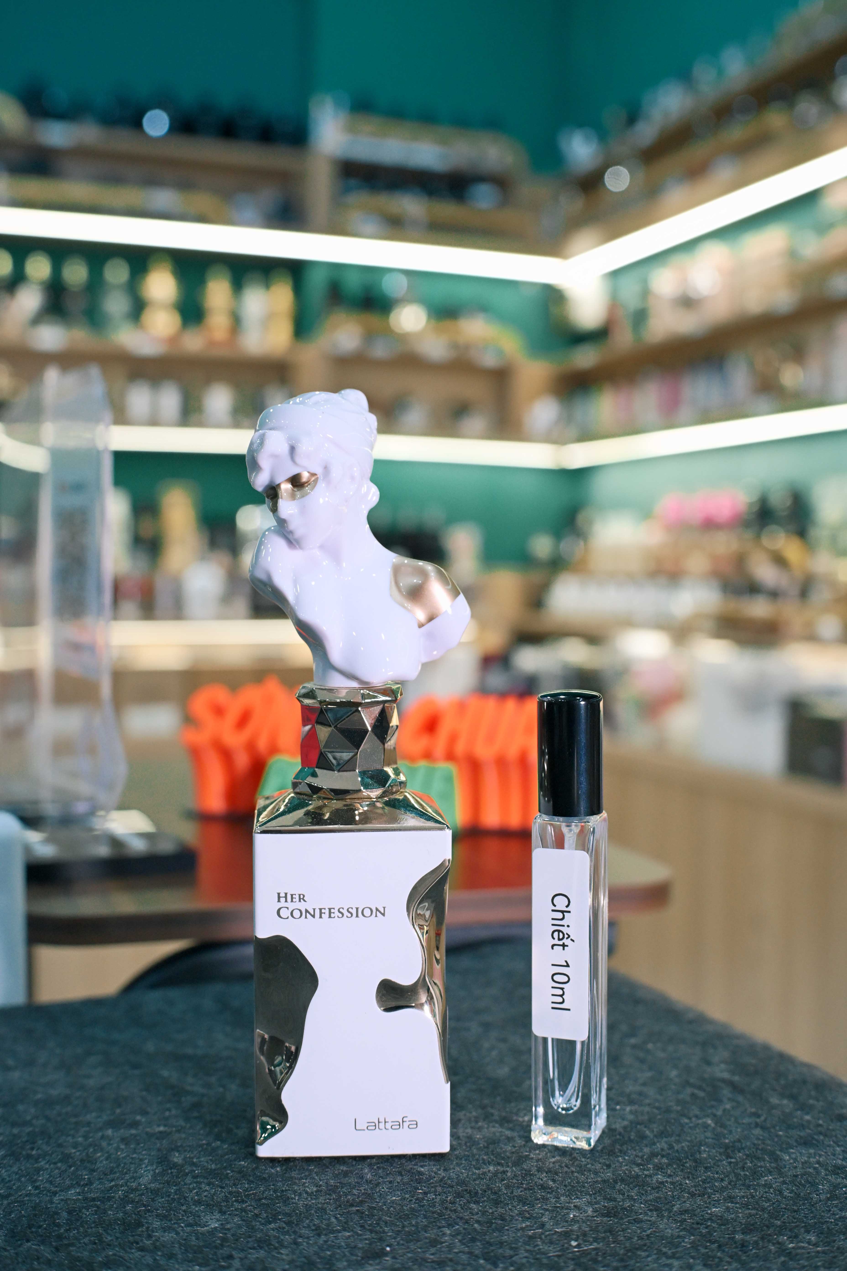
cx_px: 424
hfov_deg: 35.5
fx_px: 1323
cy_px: 636
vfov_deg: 51.3
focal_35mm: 38
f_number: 3.2
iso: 1600
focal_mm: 25
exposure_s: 1/100
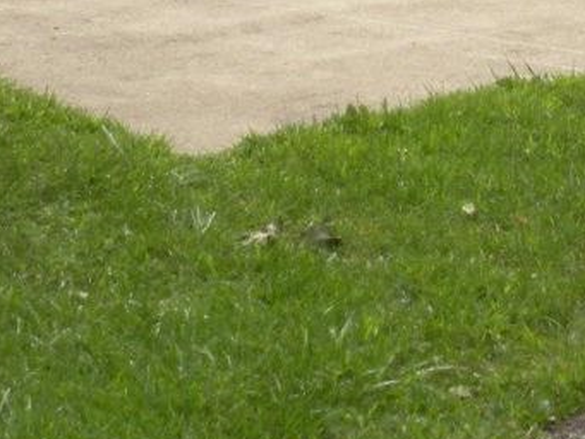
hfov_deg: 10.0
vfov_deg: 7.2
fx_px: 3330
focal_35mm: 197
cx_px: 341
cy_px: -456
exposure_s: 1/230
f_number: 5.6
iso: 94
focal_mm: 7.4
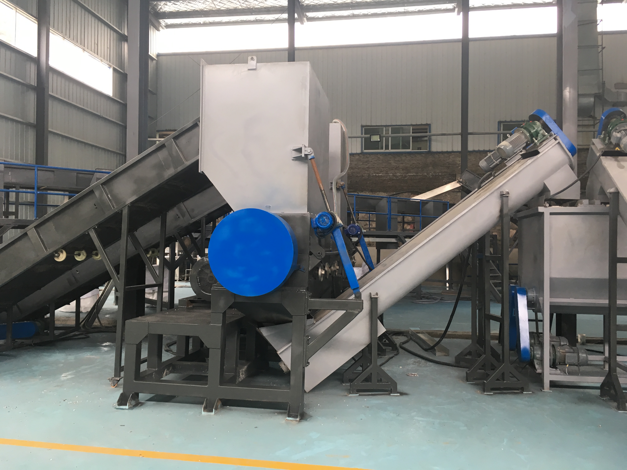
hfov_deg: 61.7
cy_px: 235
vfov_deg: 48.2
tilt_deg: +1.1
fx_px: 525
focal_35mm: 29
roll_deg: +1.5
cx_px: 314
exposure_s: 1/33
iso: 32
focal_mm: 4.15
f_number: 2.2
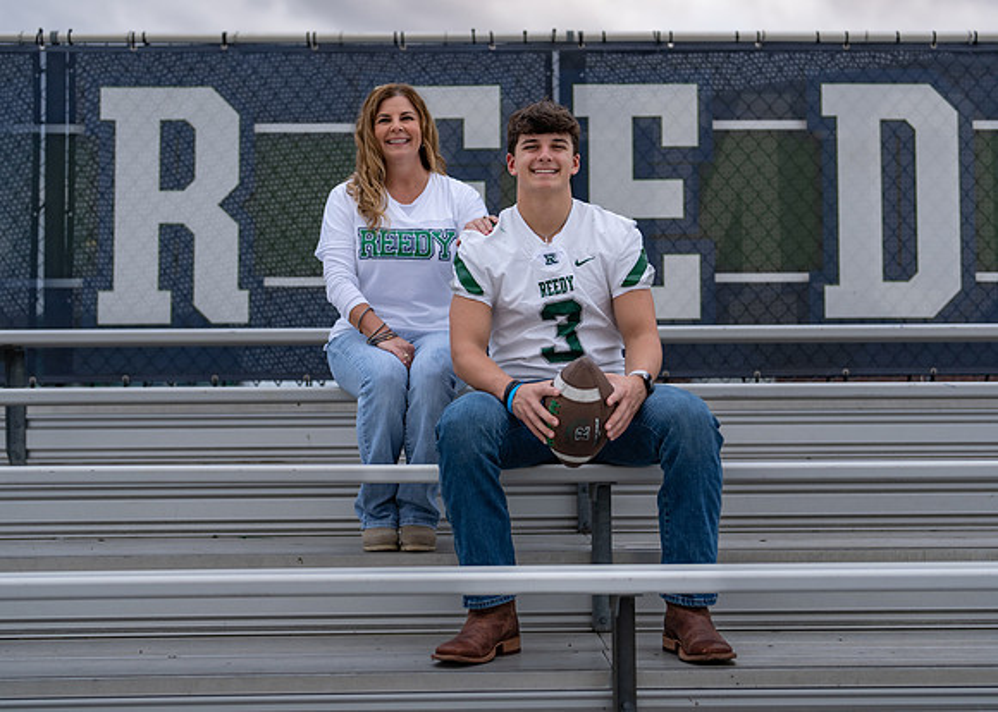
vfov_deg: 26.0
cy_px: 344
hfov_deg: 35.9
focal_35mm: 54
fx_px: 1540
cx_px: 505
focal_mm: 50
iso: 250
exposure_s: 1/320
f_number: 1.8
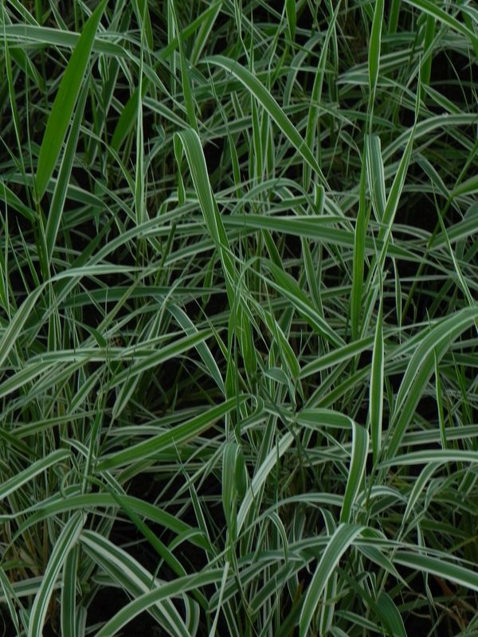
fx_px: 2154
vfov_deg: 16.8
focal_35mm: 117
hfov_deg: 12.7
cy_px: 318
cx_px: 239
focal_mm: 20.8
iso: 160
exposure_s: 1/30
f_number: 4.5
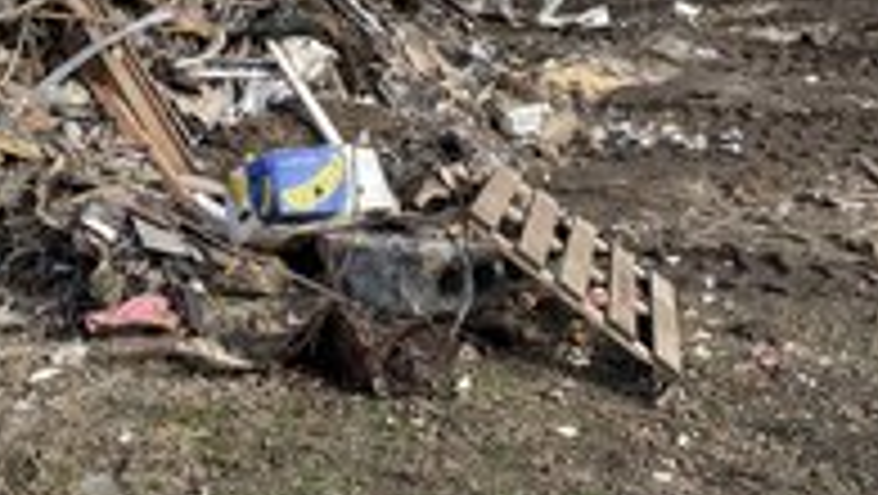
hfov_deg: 35.8
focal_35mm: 58
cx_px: 333
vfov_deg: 19.3
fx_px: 1351
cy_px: -130
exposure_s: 1/2451
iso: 32
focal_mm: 4.2
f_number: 1.6
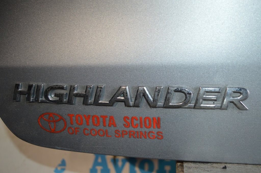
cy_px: 86
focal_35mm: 42
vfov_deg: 31.8
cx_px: 130
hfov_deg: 46.4
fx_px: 304
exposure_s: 1/60
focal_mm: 28
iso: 450
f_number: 4.2
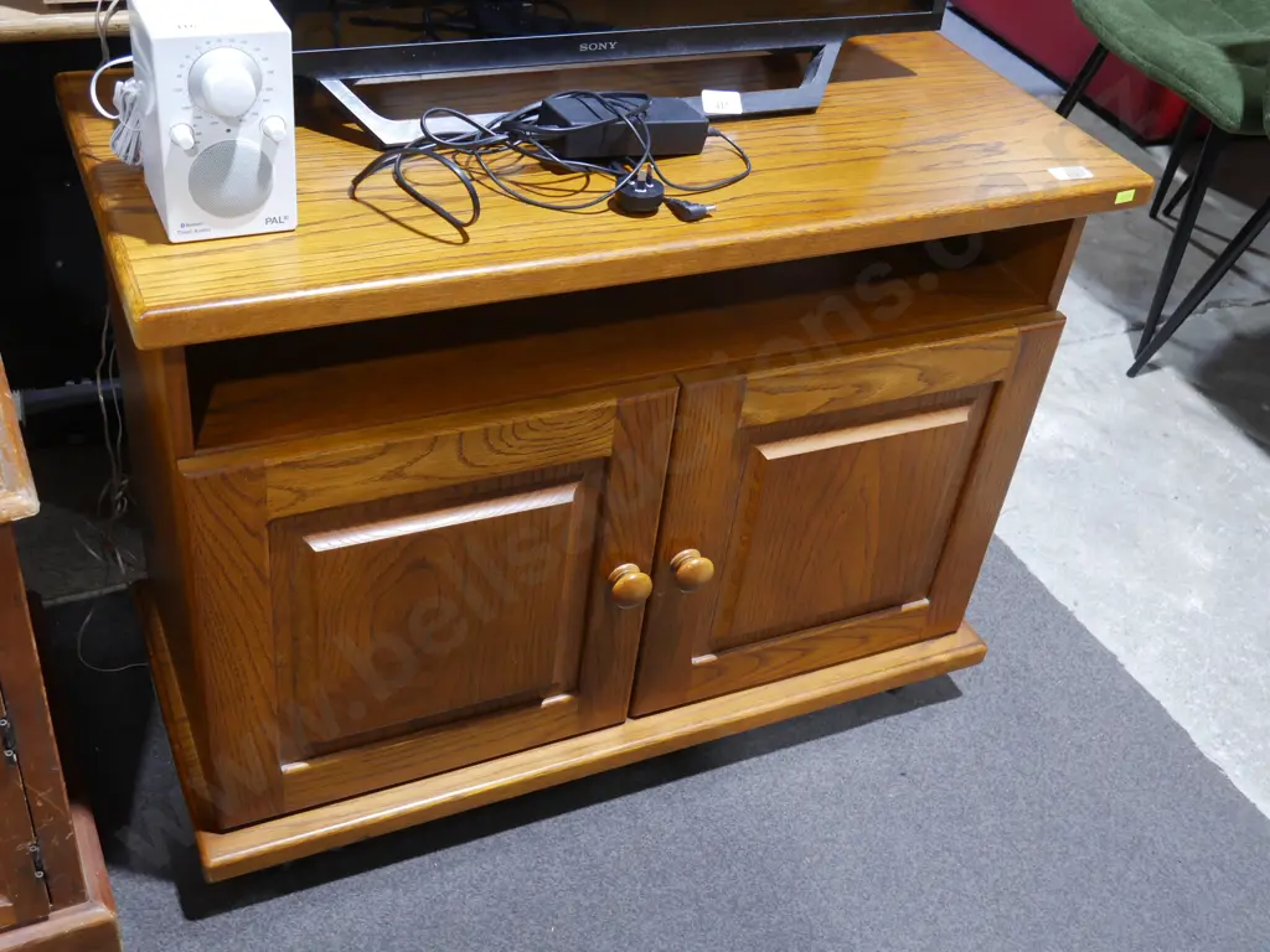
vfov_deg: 36.0
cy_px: 476
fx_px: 1468
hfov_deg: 46.8
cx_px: 635
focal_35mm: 40
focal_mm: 20
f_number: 4.4
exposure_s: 1/60
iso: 800
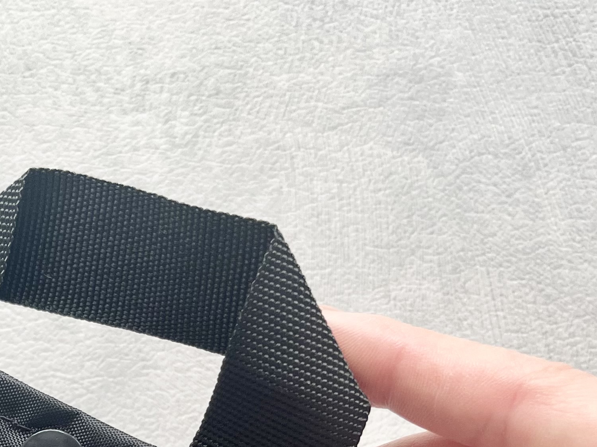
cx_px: 6
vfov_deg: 19.8
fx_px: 1207
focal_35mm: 70
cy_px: 523
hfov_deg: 26.4
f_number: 1.6
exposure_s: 1/122
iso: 64
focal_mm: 5.1
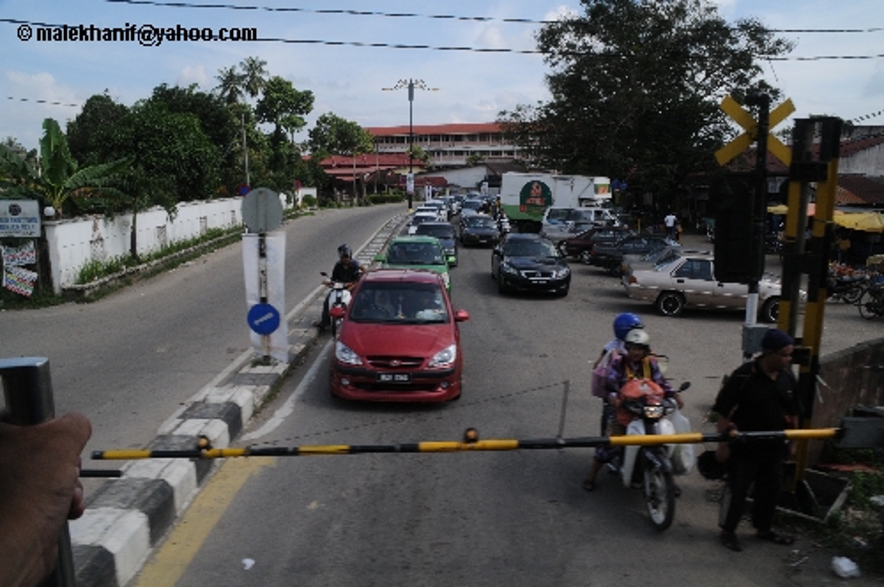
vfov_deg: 47.8
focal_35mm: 27
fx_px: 662
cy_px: 294
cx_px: 442
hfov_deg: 67.4
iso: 400
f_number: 18
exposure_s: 1/320
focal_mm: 18
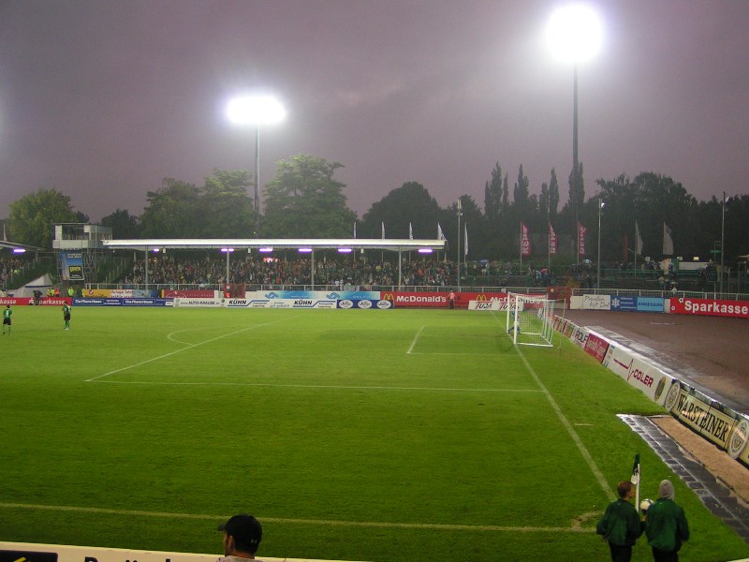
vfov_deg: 37.7
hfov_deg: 49.0
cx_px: 374
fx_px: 822
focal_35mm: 38
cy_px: 281
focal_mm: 5.8
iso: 125
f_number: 2.8
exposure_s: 1/40
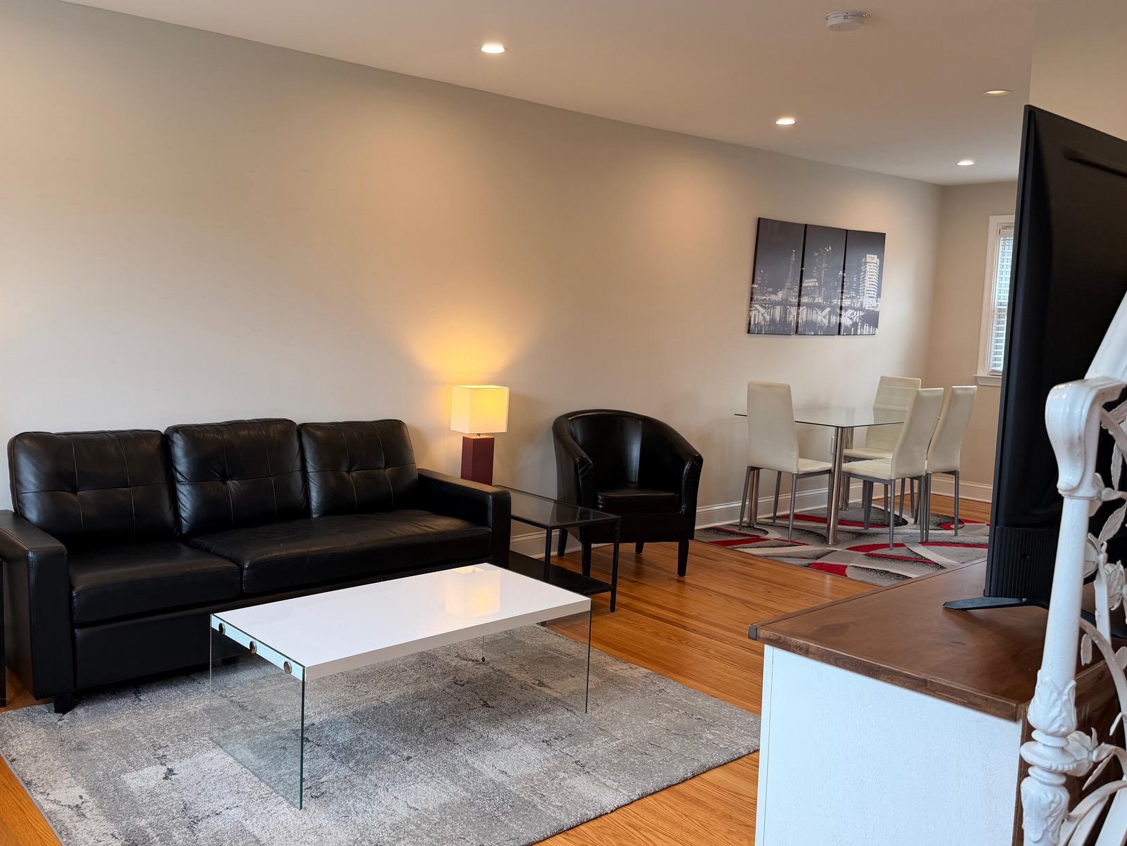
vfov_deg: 46.8
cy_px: 424
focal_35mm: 30
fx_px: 977
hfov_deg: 59.7
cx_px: 487
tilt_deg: -6.7
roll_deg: -1.4
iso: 80
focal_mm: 6.76
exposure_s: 1/120
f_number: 1.78
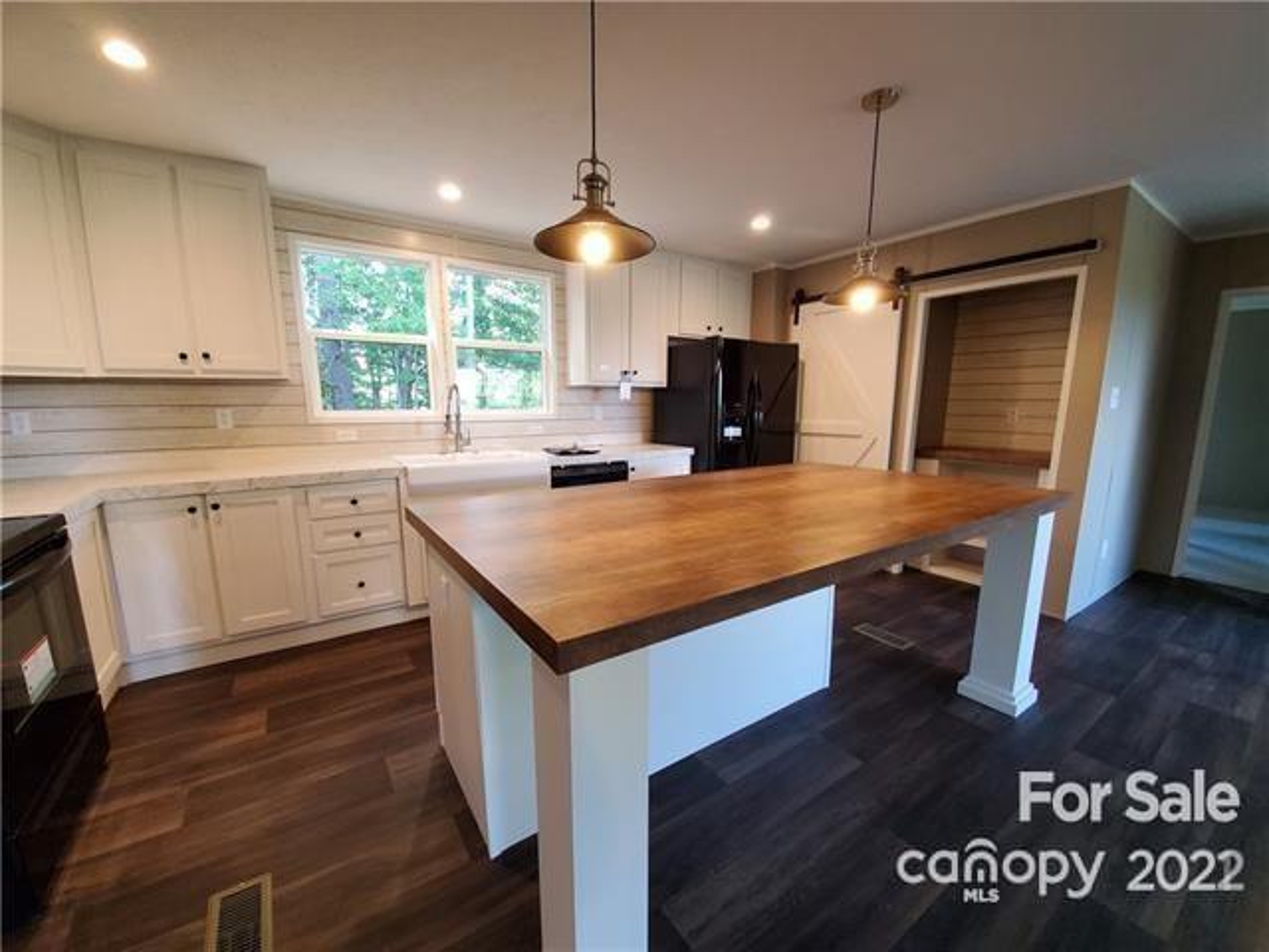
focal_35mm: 13
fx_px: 477
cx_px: 634
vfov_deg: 89.9
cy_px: 476
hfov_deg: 106.2
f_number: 2.2
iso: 400
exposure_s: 1/59
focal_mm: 1.8
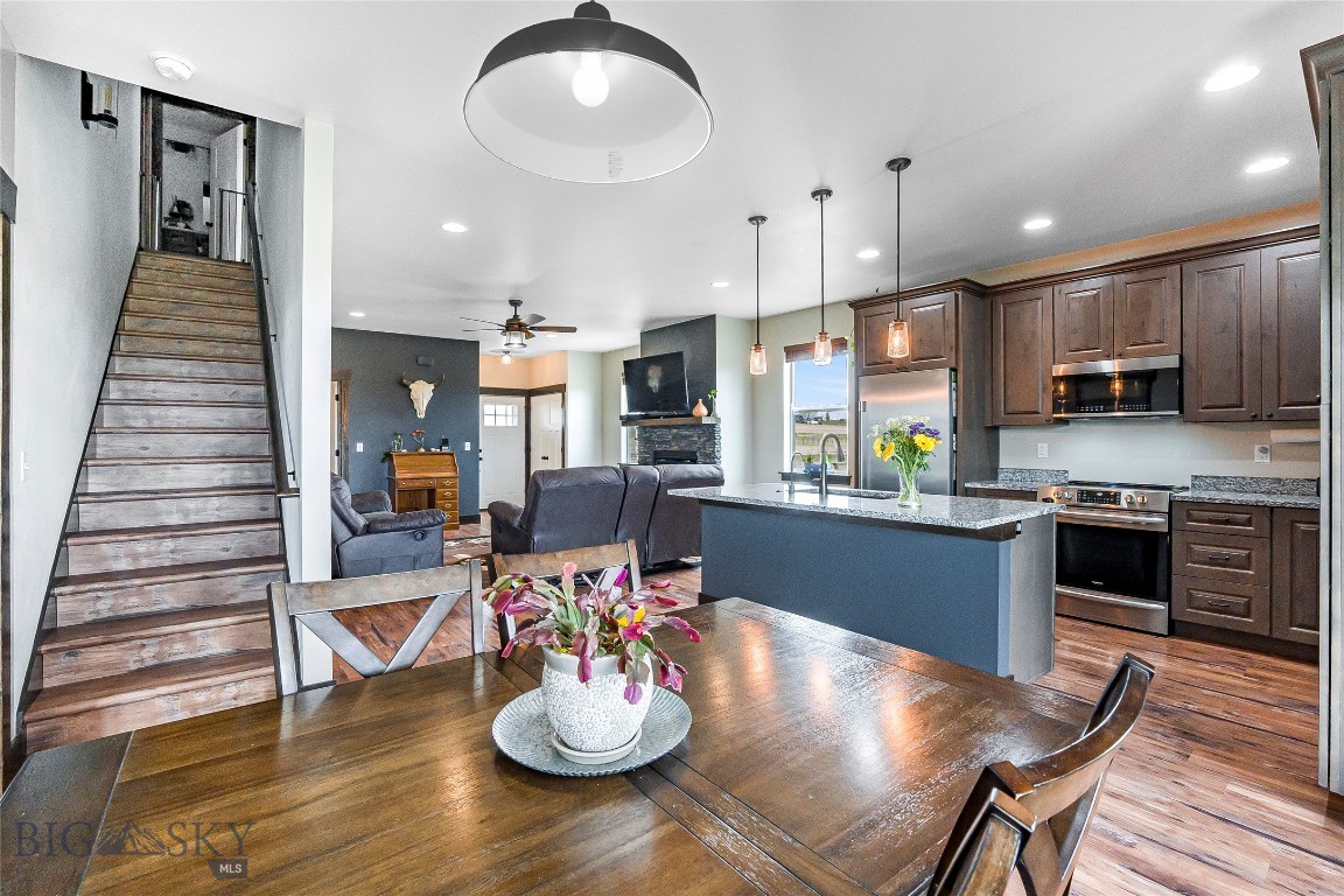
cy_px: 448
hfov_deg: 100.4
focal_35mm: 15
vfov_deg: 77.3
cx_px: 672
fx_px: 560
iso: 800
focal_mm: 10
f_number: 7.1
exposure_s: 1/50
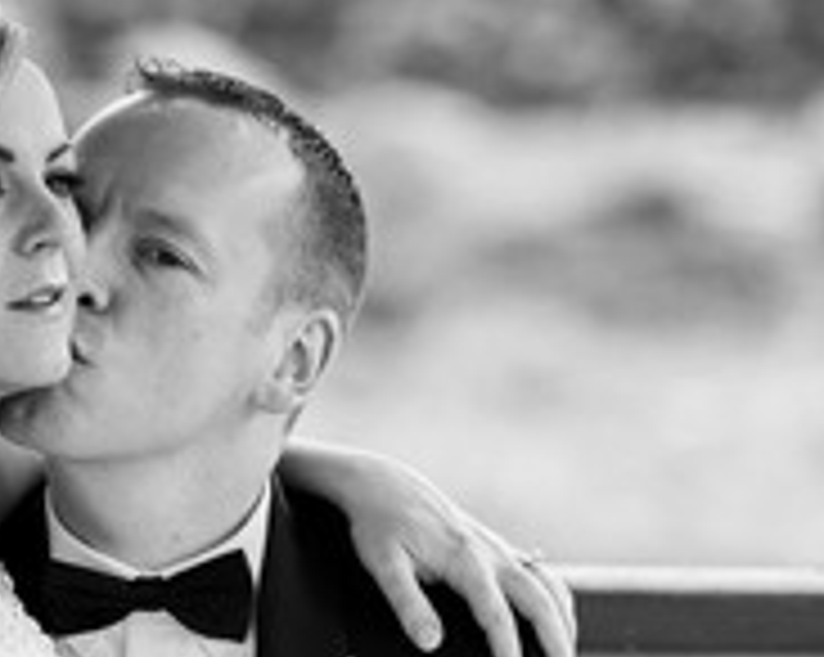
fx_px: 10061
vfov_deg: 3.7
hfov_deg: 4.7
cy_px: 560
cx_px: 157
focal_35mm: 413
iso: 250
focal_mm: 160
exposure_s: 1/640
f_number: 2.8
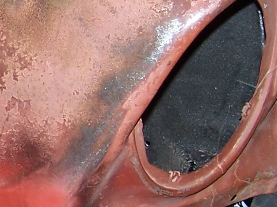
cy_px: 139
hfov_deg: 12.3
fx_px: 1232
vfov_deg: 9.6
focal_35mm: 154
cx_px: -130
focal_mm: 6.3
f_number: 2.8
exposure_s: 1/60
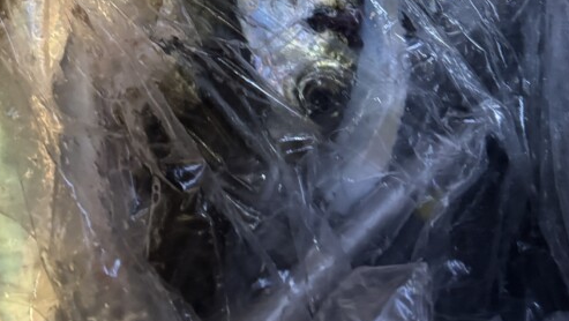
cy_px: -119
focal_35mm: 53
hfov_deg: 39.1
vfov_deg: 20.3
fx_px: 800
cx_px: 248
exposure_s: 1/40
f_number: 1.78
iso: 1000
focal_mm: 6.76
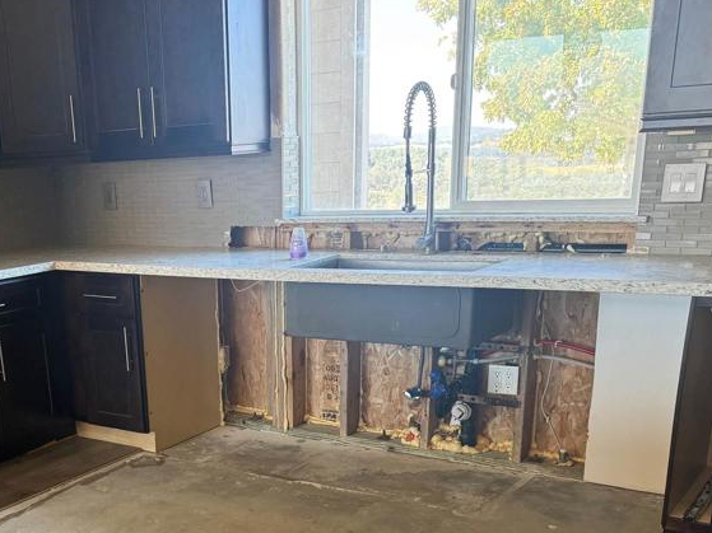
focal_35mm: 44
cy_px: 482
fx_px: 905
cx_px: 177
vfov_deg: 31.3
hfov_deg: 41.7
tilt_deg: -21.0
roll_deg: +3.2
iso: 200
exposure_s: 1/113
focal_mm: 6.76
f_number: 1.78
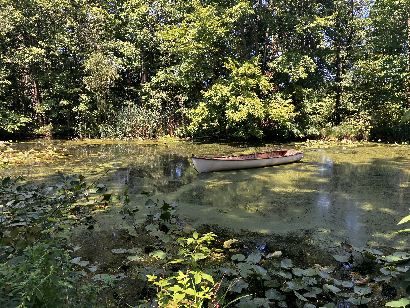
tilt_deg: -5.9
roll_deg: +0.7
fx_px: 332
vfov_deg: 49.7
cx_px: 205
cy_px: 154
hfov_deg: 63.4
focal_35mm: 28
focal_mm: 3.99
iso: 25
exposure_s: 1/195
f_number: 1.8
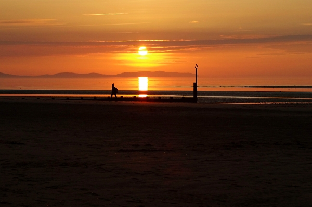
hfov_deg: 19.5
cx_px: 156
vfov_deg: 13.0
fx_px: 908
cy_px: 104
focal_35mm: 105
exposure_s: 1/2500
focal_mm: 70
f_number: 6.3
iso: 2500
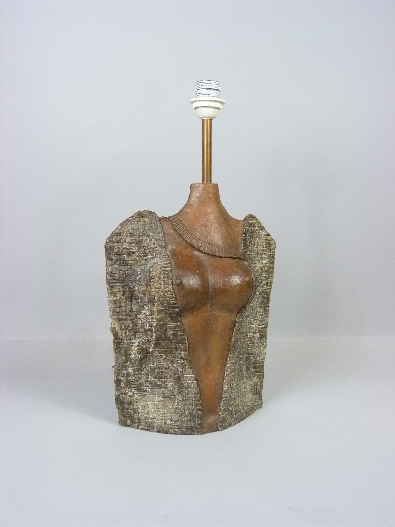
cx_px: 198
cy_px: 264
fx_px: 593
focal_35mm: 39
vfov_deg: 47.9
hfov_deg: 36.8
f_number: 3.1
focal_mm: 7
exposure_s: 1/40
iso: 400
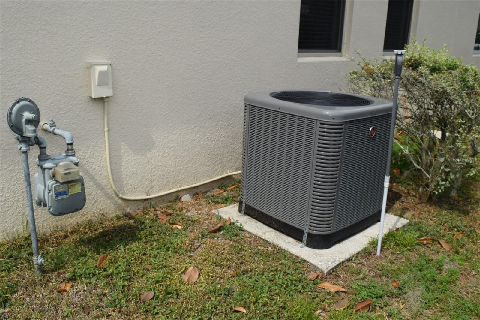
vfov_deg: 41.7
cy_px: 160
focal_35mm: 32
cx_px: 240
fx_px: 420
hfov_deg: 59.5
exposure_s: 1/200
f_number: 10
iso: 100
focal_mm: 21
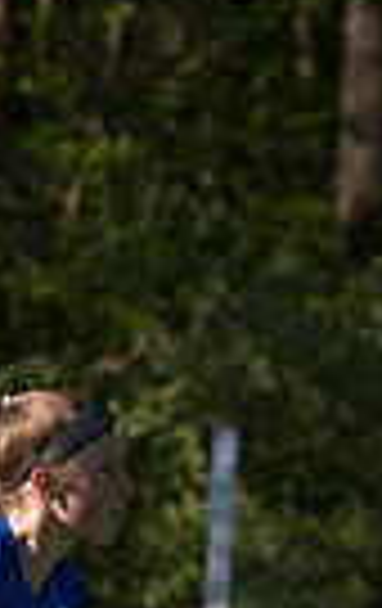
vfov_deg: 1.9
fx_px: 17845
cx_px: 40
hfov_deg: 1.2
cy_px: 838
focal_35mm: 1077
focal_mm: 165
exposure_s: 1/1600
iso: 250
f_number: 5.6
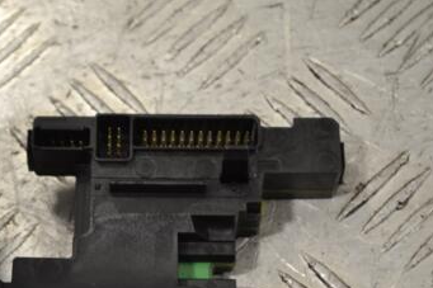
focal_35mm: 119
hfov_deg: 17.1
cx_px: 90
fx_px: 1429
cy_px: 212
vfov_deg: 11.5
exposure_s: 1/30
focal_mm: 45
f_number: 5.3
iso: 160
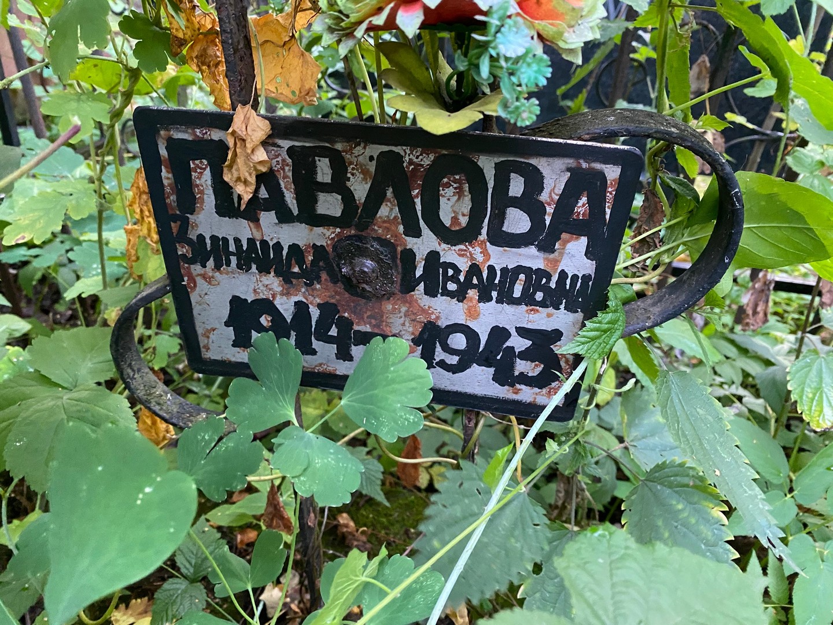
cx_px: 416
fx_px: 626
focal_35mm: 26
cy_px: 312
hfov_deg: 67.3
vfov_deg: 53.1
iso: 500
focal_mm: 4.25
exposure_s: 1/40
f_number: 1.8
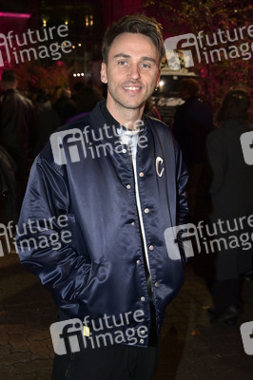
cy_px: 190
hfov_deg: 33.3
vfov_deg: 48.5
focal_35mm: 40
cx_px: 126
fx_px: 422
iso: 2000
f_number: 5.6
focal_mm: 40
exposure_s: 1/80
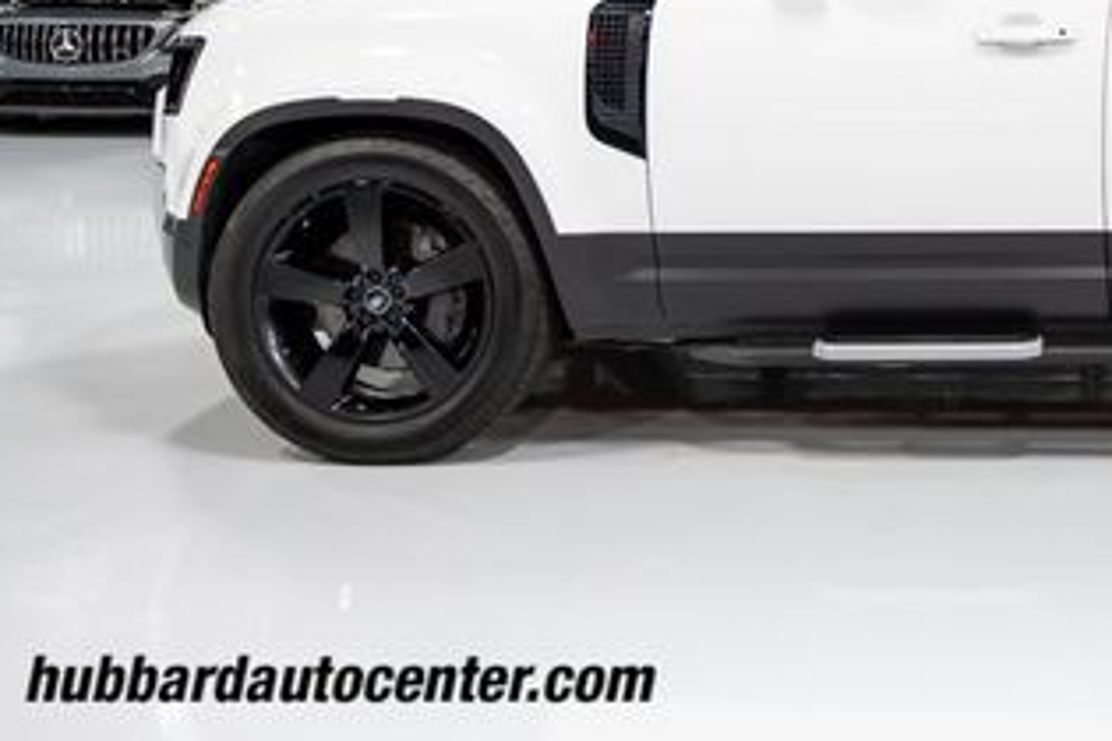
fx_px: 1946
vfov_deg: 20.9
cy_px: 9
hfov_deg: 29.9
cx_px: 1094
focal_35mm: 63
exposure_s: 1/50
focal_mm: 31
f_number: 4
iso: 800
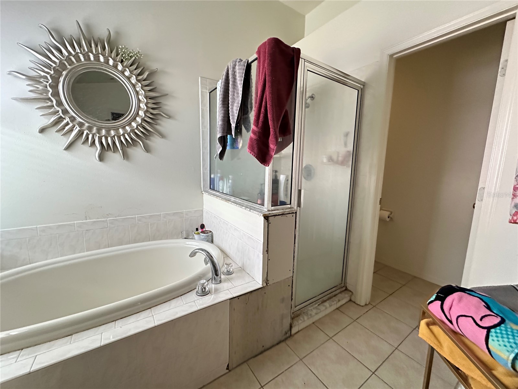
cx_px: 259
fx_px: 209
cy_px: 194
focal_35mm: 14
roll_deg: -1.8
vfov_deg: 85.7
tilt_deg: -8.1
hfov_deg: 102.1
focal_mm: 2.22
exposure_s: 1/60
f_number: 2.2
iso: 800
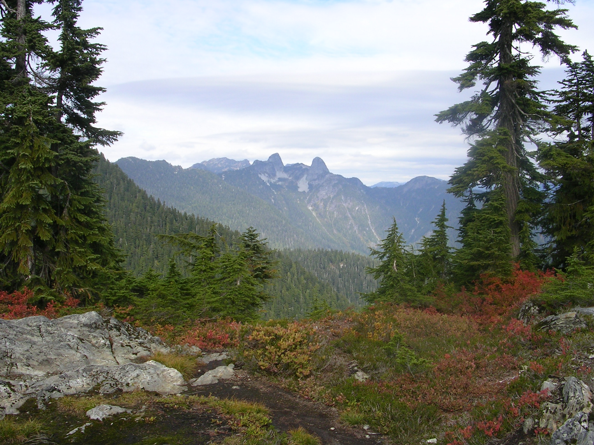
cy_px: 222
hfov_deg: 49.0
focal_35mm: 38
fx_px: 652
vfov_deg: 37.7
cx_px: 297
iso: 50
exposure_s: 1/166
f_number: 5.6
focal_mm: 5.8
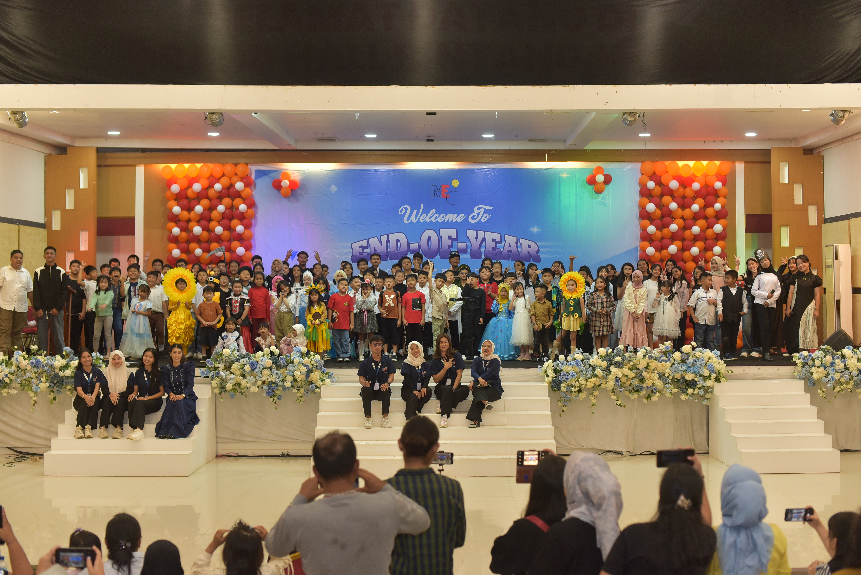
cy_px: 288
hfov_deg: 39.6
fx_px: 1196
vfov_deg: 27.0
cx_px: 430
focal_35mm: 50
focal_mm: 50
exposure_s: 1/160
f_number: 2.8
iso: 1000
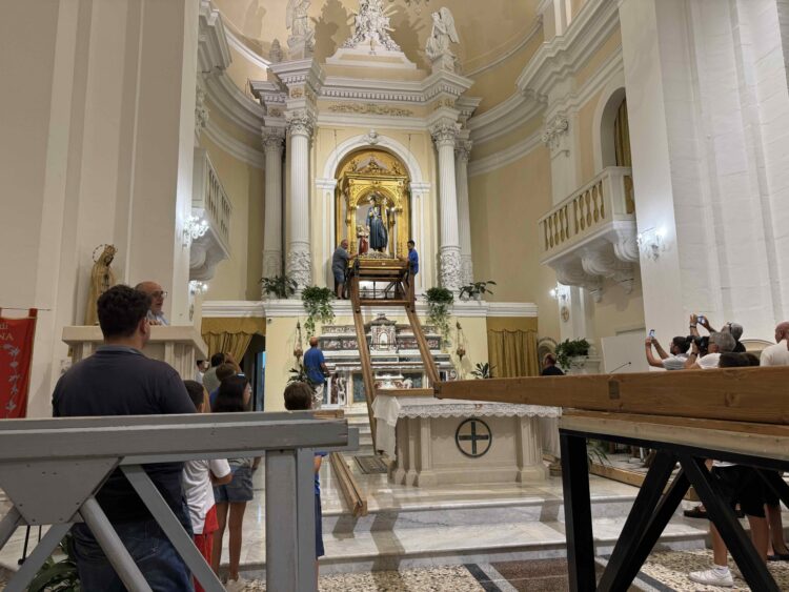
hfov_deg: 71.6
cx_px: 394
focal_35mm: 24
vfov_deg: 56.8
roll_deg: +1.6
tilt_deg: +8.6
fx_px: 547
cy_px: 296
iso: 160
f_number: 1.78
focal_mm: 6.76
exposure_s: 1/50
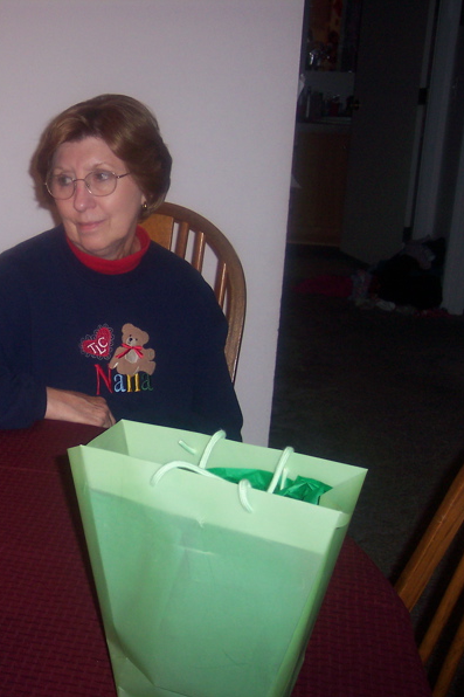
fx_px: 1025
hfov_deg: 24.4
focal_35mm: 53
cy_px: 349
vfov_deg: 37.5
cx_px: 10
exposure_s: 1/30
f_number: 2.8
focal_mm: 8
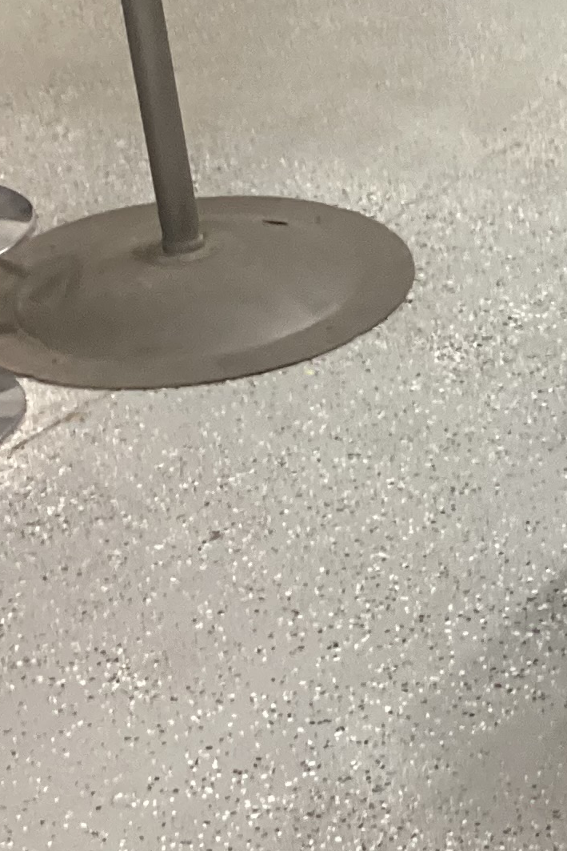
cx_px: 986
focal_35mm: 99
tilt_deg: -29.7
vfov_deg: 20.6
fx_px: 2338
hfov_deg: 12.7
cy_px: 432
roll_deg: -1.9
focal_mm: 3.3
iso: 320
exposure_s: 1/50
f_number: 2.4
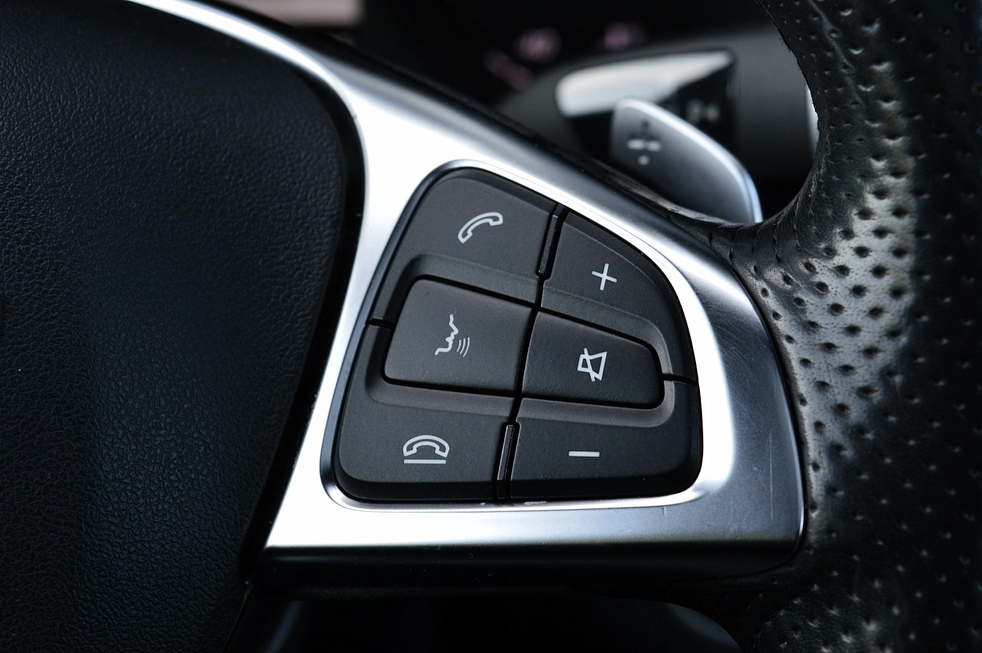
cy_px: 326
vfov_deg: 16.5
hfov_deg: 24.6
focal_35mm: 82
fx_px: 2249
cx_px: 491
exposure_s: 1/60
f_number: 8
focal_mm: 55
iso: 560
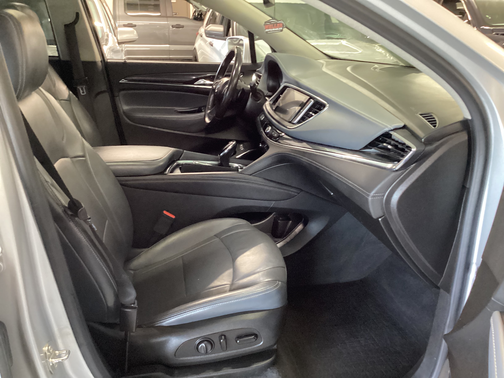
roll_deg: -0.2
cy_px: 189
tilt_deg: -21.8
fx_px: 451
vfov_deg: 45.4
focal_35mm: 31
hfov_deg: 58.4
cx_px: 252
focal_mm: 3.3
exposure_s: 1/30
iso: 640
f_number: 2.4
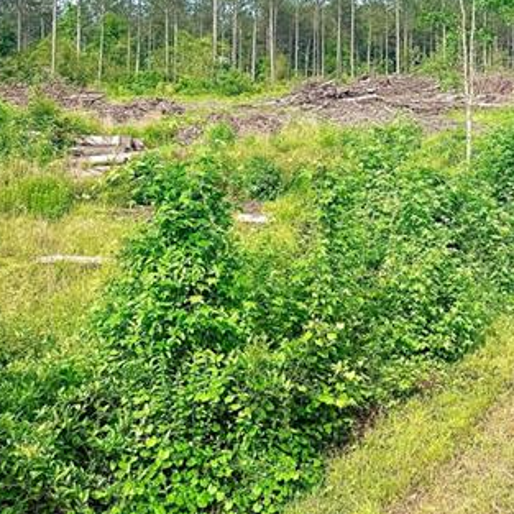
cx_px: 422
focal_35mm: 52
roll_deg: +1.2
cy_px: 13
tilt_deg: +6.1
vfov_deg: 30.7
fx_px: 874
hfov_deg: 31.8
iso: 80
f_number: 1.78
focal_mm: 6.76
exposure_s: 1/5714
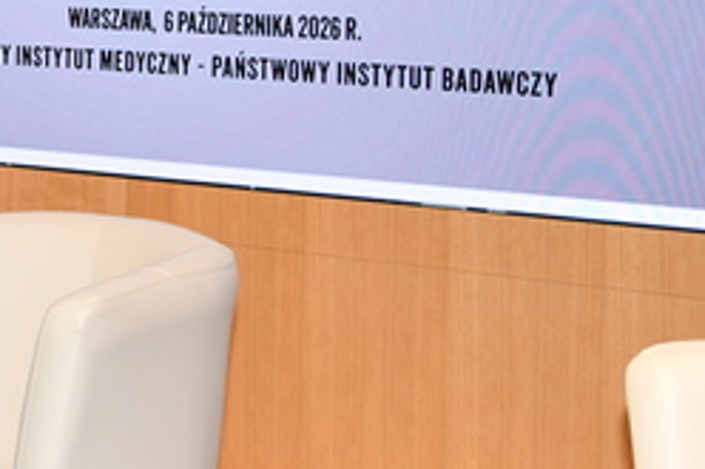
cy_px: -43
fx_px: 2642
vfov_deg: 10.0
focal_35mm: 135
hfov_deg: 13.5
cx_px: -583
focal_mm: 31
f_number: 5
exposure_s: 1/60
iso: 450
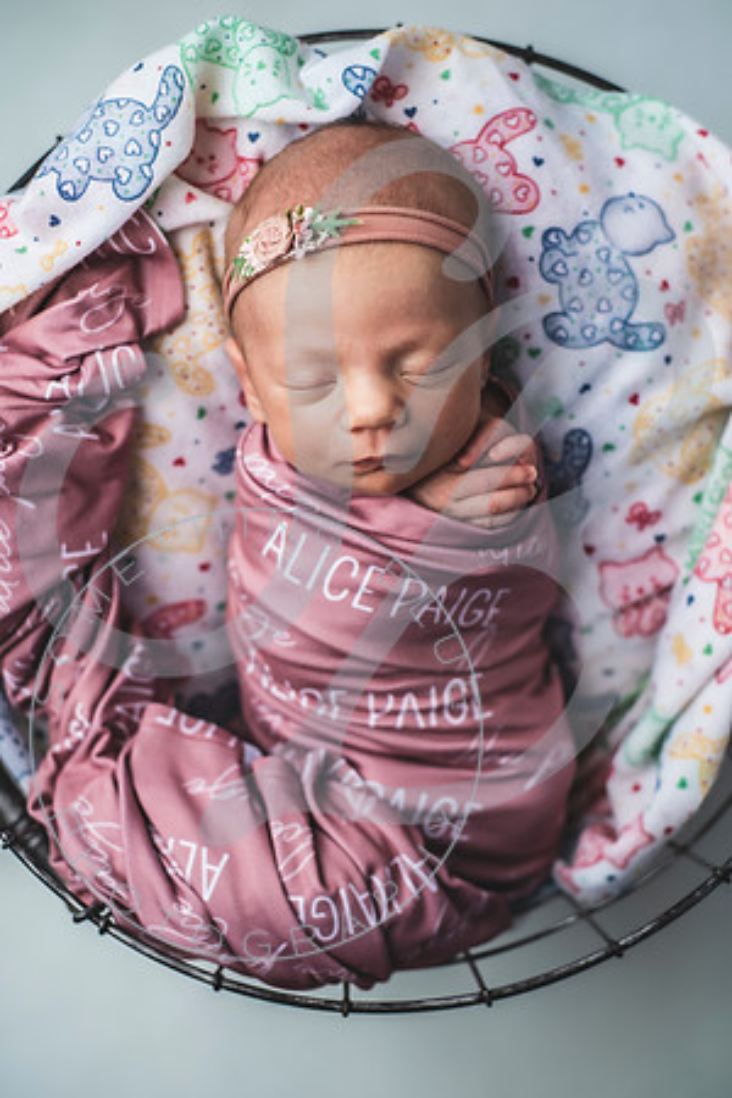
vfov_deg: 39.6
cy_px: 549
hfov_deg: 27.0
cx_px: 366
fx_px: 1525
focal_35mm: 50
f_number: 2.8
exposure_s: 1/125
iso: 100
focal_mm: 50
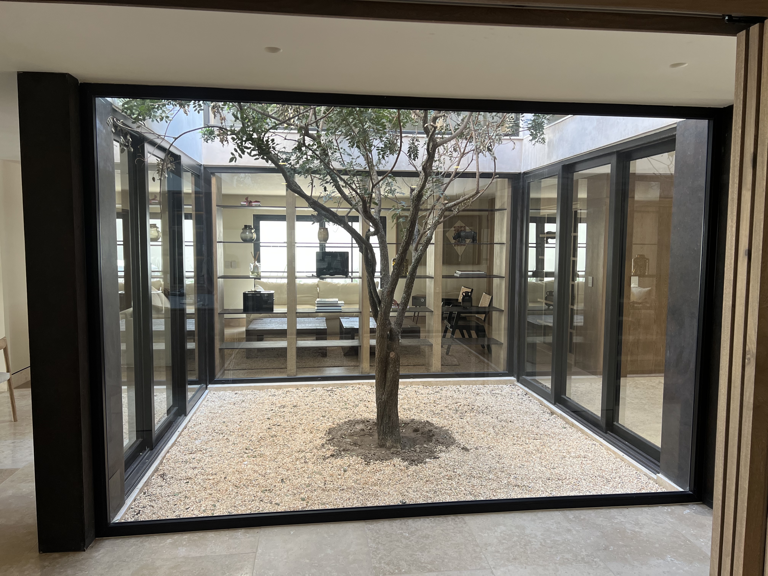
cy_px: 288
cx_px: 384
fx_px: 577
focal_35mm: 26
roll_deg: +0.3
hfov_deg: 67.3
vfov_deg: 53.1
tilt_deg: -5.5
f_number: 1.5
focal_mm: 5.7
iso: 125
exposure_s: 1/120
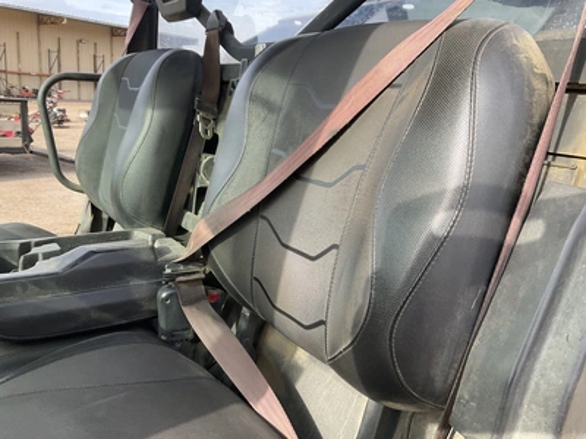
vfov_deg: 48.2
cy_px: 220
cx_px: 293
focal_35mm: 29
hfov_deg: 61.7
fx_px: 491
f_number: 1.8
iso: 20
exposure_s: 1/234
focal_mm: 3
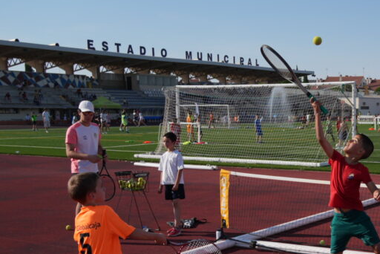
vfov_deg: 22.3
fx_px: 634
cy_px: 215
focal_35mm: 60
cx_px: 332
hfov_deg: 32.0
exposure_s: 1/1600
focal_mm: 20
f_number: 4
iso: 100
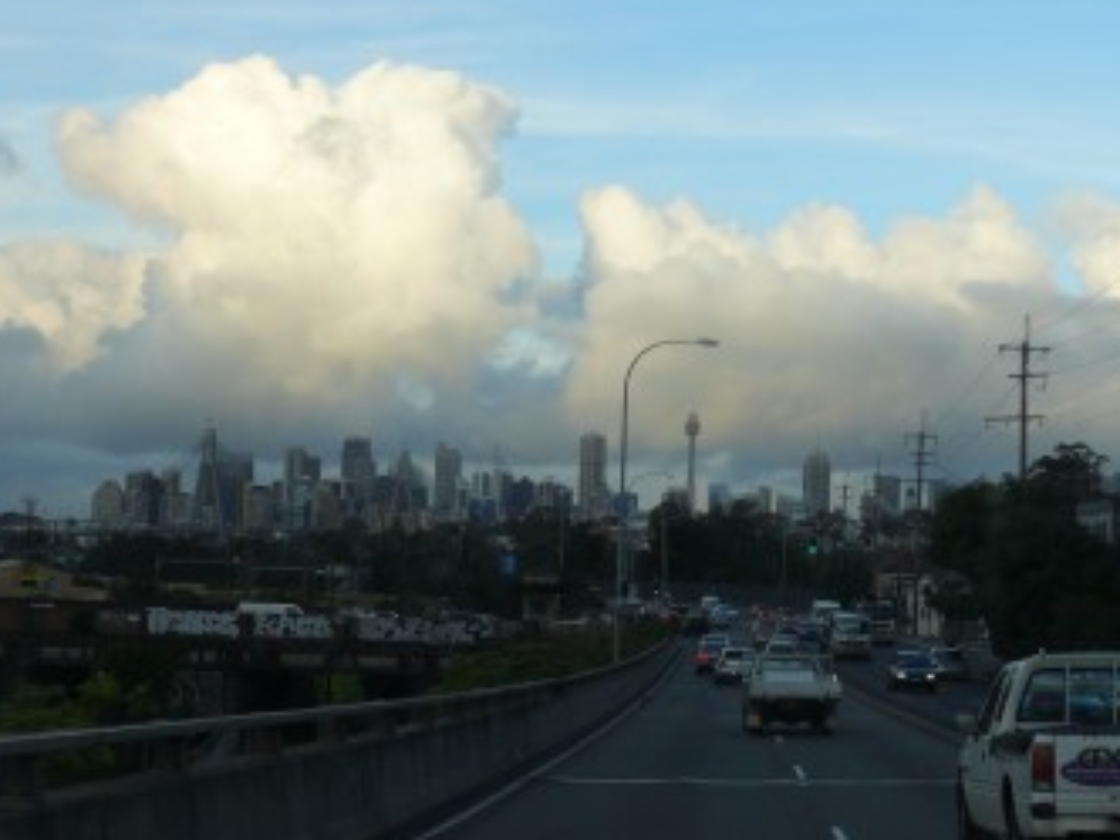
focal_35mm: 69
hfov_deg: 28.1
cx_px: 641
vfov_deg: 21.3
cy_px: 462
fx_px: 2232
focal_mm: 11
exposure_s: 1/250
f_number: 5
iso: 100
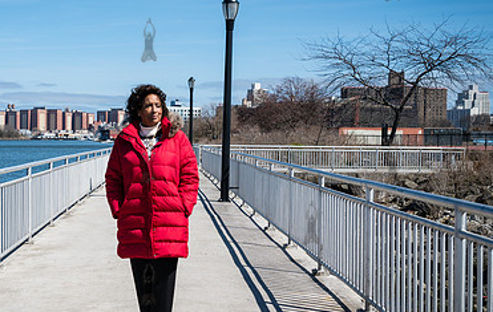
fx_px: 755
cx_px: 148
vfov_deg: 23.3
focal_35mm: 56
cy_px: 173
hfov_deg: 35.6
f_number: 4
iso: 64
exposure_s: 1/640
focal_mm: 35
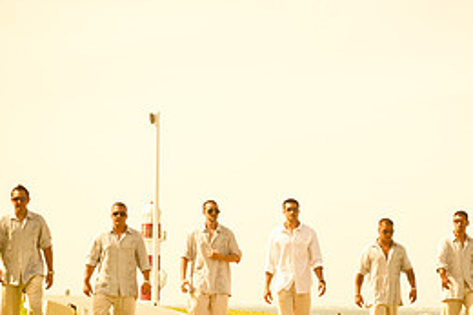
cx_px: 304
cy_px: 208
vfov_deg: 10.2
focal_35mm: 134
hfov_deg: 15.3
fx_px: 1759
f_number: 14
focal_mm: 60
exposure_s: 1/200
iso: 200
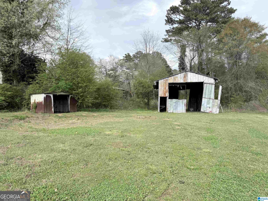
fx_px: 186
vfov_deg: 56.8
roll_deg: +1.4
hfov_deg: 71.6
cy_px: 100
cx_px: 134
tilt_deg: +1.7
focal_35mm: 24
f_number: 1.78
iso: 80
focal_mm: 6.76
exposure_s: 1/2801
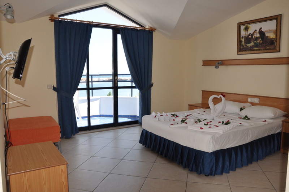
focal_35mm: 27
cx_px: 144
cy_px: 96
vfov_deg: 47.8
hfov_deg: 67.5
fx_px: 216
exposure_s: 1/200
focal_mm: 18
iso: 320
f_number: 9
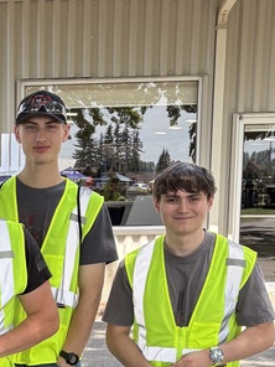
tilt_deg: -11.1
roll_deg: +0.4
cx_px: -83
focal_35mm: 90
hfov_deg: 15.6
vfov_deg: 21.1
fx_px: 953
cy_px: 365
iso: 64
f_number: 1.6
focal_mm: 5.96
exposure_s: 1/647
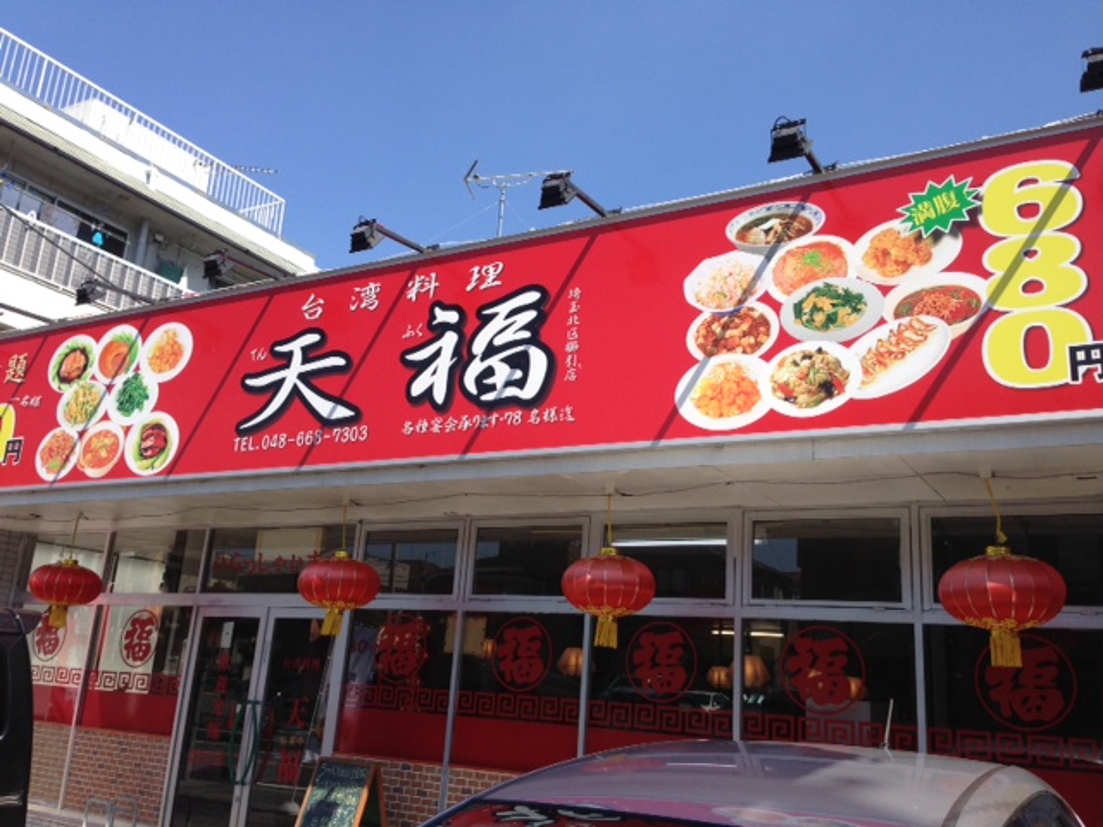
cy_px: 414
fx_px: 1052
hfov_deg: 55.4
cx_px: 552
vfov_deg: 42.9
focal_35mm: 33
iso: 50
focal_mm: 4.13
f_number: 2.4
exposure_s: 1/1085
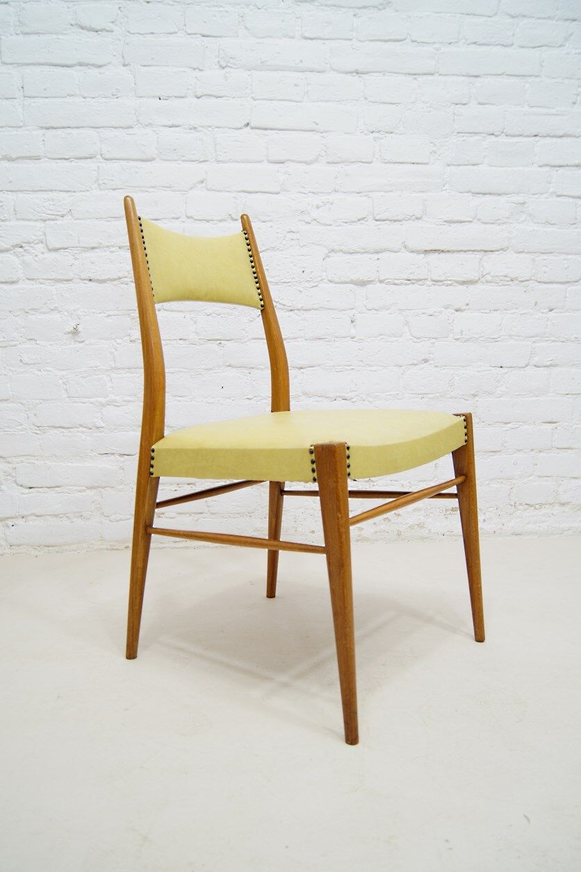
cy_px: 436
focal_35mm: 33
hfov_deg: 39.9
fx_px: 800
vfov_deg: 57.2
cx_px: 290
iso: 200
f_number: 4
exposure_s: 1/20
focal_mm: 22
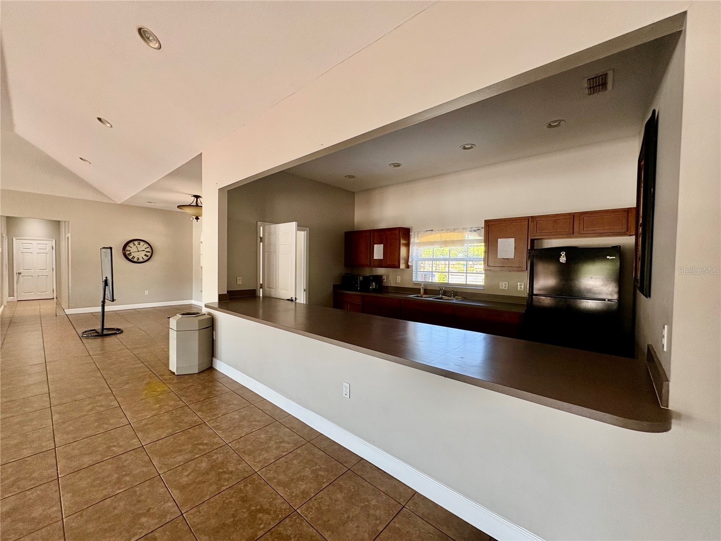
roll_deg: -0.6
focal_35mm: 14
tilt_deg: -0.4
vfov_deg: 85.7
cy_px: 270
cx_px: 360
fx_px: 292
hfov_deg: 102.1
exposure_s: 1/98
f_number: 2.2
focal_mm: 2.22
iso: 250
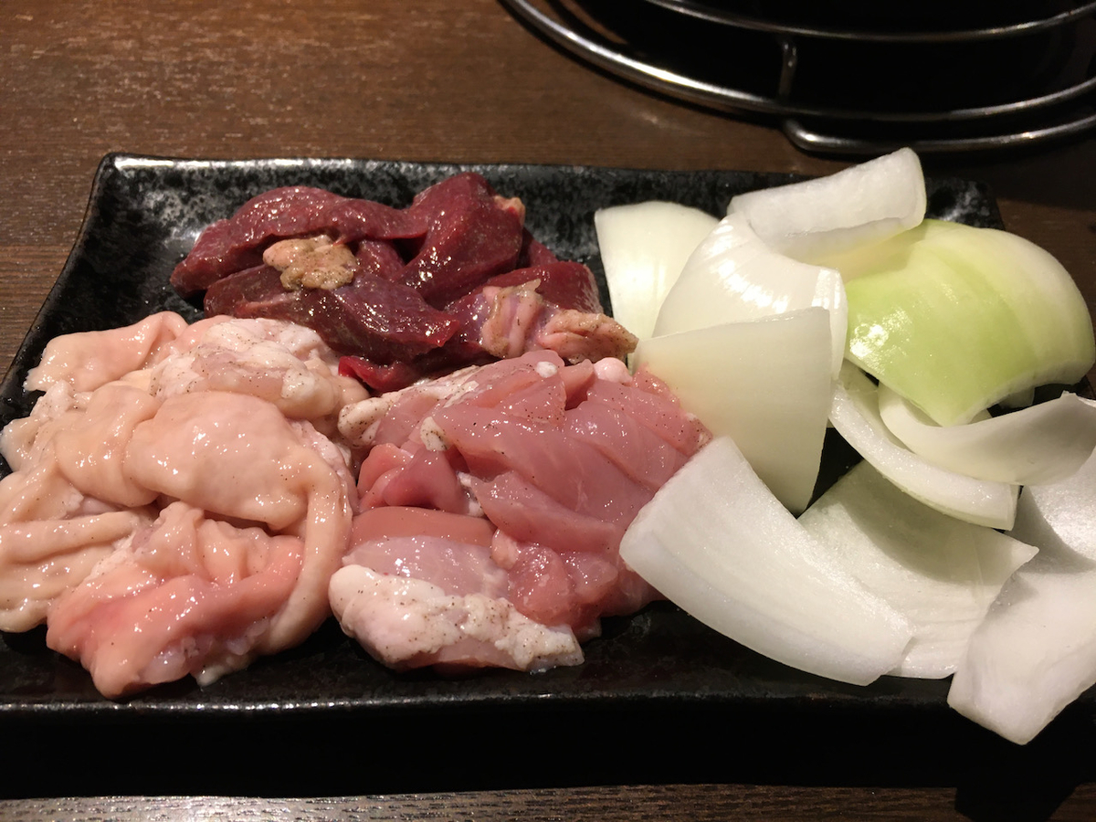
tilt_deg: -48.0
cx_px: 548
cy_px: 411
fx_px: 918
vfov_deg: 48.2
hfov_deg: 61.7
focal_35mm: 29
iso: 125
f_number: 2.2
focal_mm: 4.15
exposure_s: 1/33
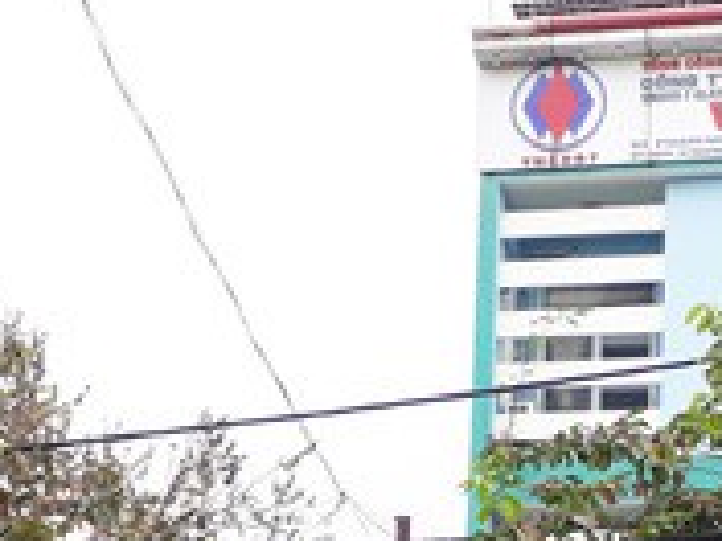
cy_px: 580
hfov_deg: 23.0
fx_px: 1731
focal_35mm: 83
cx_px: 628
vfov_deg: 17.2
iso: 40
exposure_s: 1/405
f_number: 1.9
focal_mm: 3.6
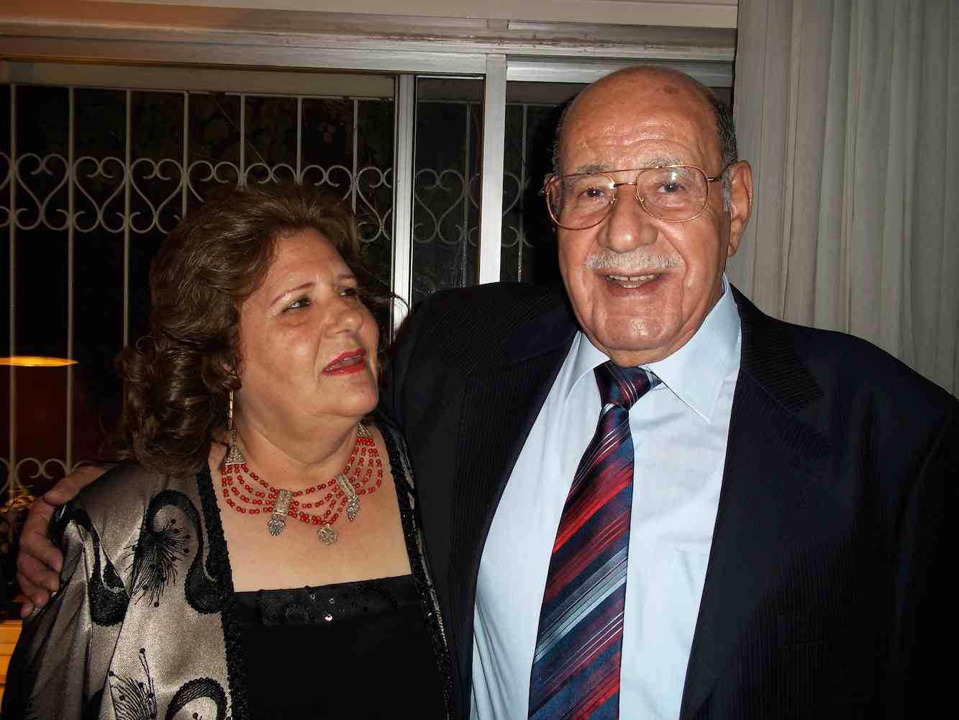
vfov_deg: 39.7
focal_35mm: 36
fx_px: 997
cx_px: 480
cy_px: 360
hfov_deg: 51.4
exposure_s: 1/30
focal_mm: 6.5
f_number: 3.1
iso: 80
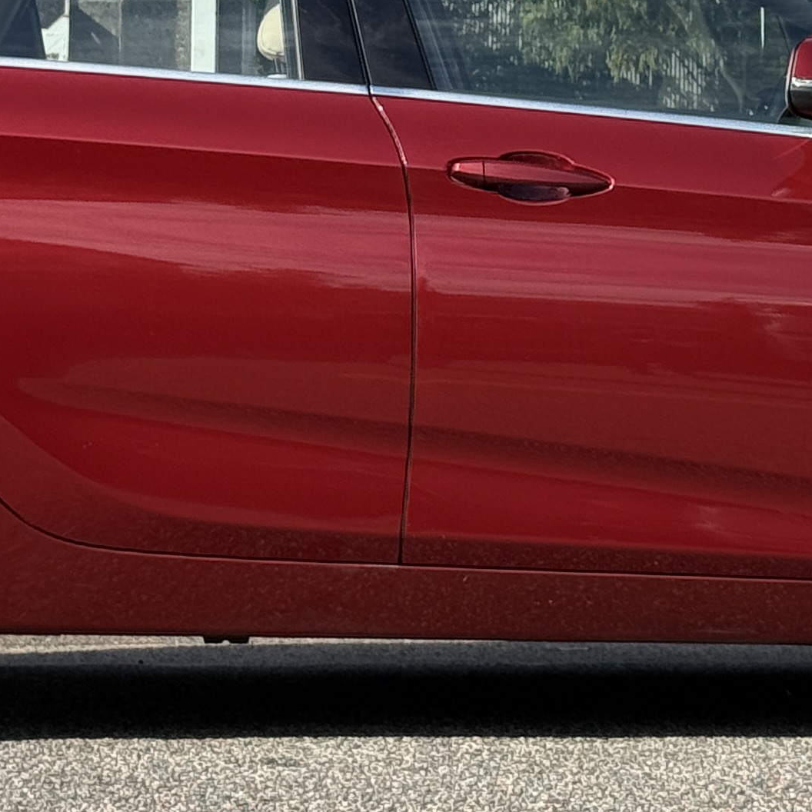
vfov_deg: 10.8
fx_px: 4299
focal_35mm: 162
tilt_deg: +2.3
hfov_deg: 10.8
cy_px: 175
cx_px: 524
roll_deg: -0.4
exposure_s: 1/3226
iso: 64
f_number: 1.78
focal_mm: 6.76
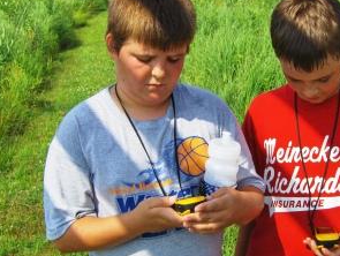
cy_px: 144
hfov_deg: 35.6
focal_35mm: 53
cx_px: 236
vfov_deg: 27.6
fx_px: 521
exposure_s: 1/893
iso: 100
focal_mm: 7.5
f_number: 5.5
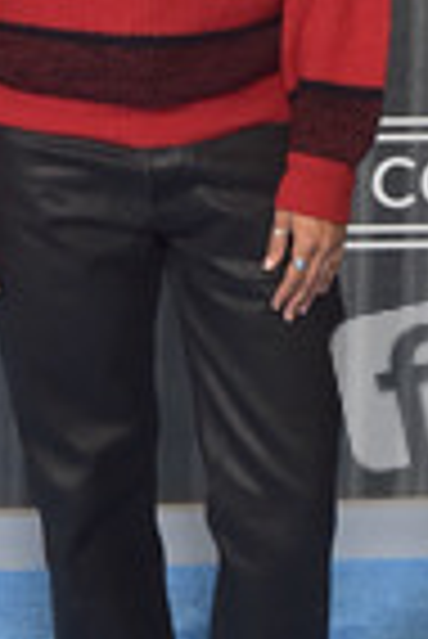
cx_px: 155
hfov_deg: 11.6
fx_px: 2099
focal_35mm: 118
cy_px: 140
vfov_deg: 17.2
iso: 2500
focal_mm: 42
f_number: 6.3
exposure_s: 1/250
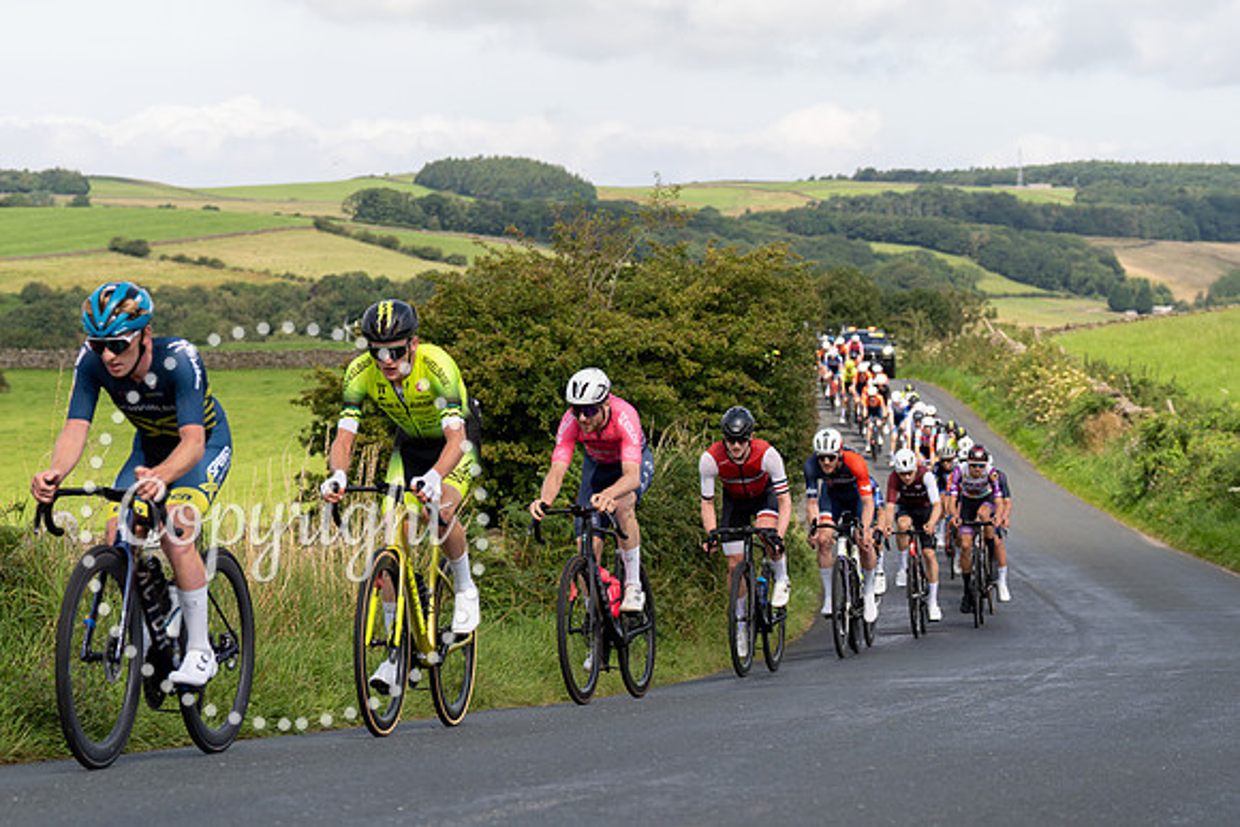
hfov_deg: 21.6
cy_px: 271
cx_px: 575
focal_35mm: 94
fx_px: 3242
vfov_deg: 14.5
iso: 100
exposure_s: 1/800
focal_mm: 70
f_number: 4
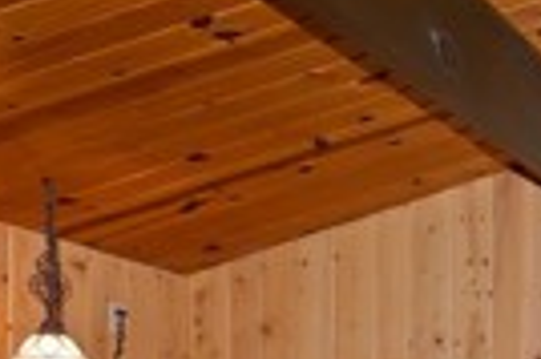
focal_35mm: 67
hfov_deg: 20.1
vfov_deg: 18.3
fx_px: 1006
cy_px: 520
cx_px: 1009
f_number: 8
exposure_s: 1/20
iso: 400
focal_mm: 14
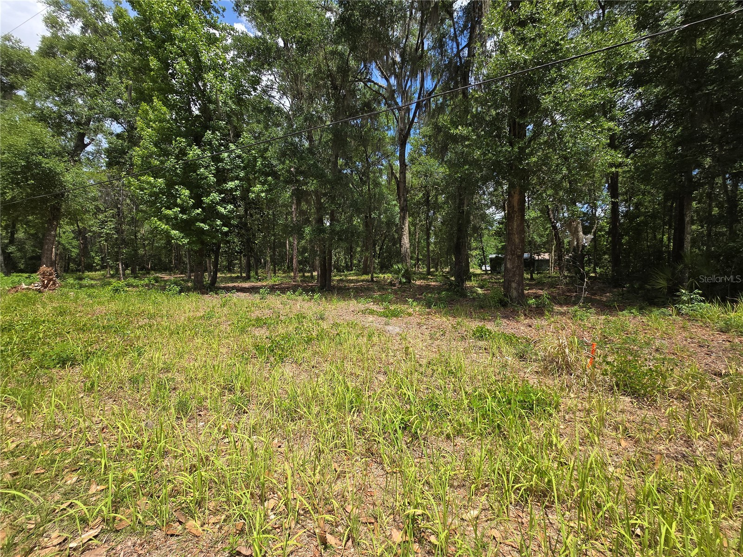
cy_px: 278
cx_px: 372
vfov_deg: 89.9
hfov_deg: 106.2
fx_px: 279
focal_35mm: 13
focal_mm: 1.7
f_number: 2.2
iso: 25
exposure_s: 1/887
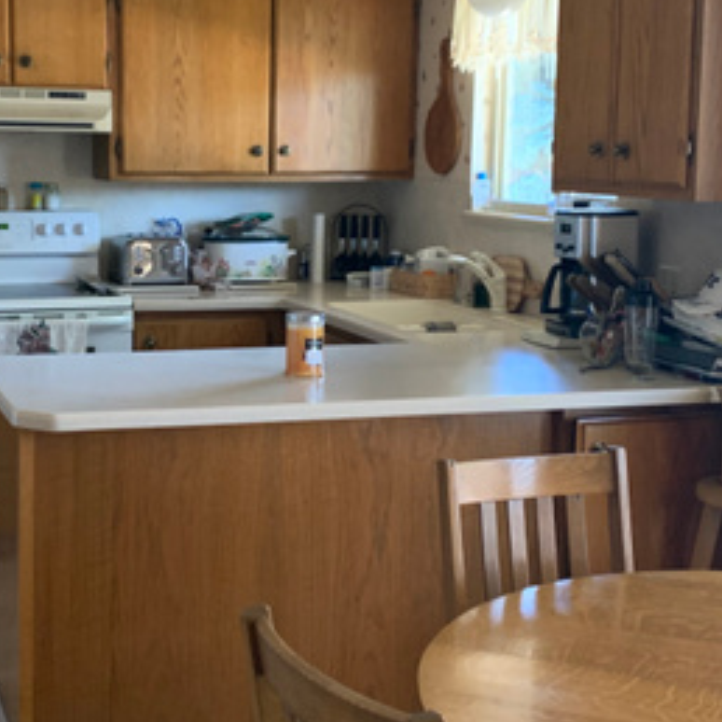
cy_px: 302
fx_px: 1345
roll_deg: -1.6
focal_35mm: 57
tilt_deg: -6.3
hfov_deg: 29.6
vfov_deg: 30.0
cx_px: 185
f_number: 1.8
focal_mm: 4.25
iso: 320
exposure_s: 1/60
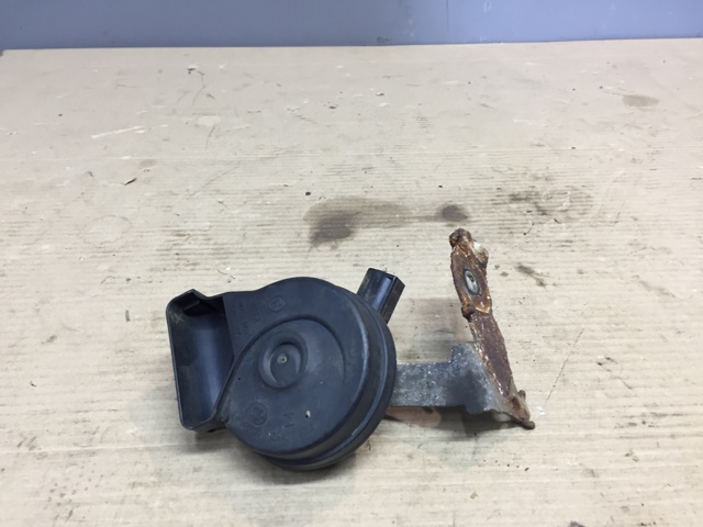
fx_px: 589
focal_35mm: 29
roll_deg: -1.2
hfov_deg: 61.7
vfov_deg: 48.2
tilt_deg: -34.6
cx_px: 352
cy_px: 264
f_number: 2.2
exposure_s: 1/33
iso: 80
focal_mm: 4.15
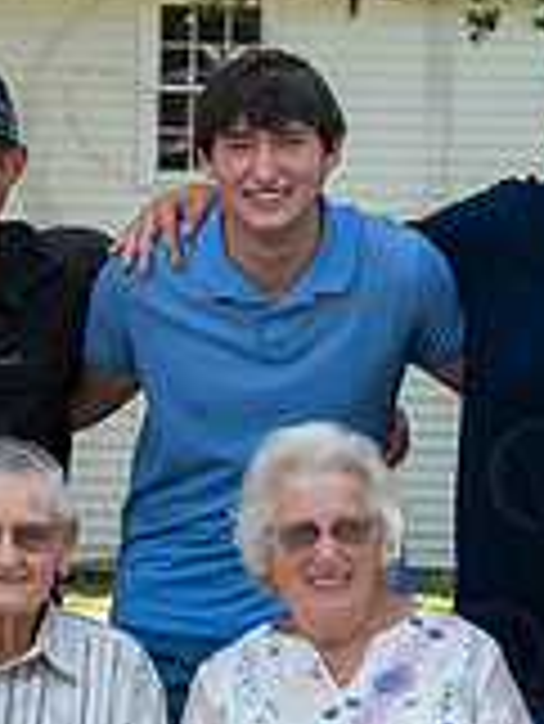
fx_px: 4939
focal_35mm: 236
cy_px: 695
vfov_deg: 8.3
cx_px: 180
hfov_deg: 6.3
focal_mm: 68
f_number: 8
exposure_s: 1/125
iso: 400
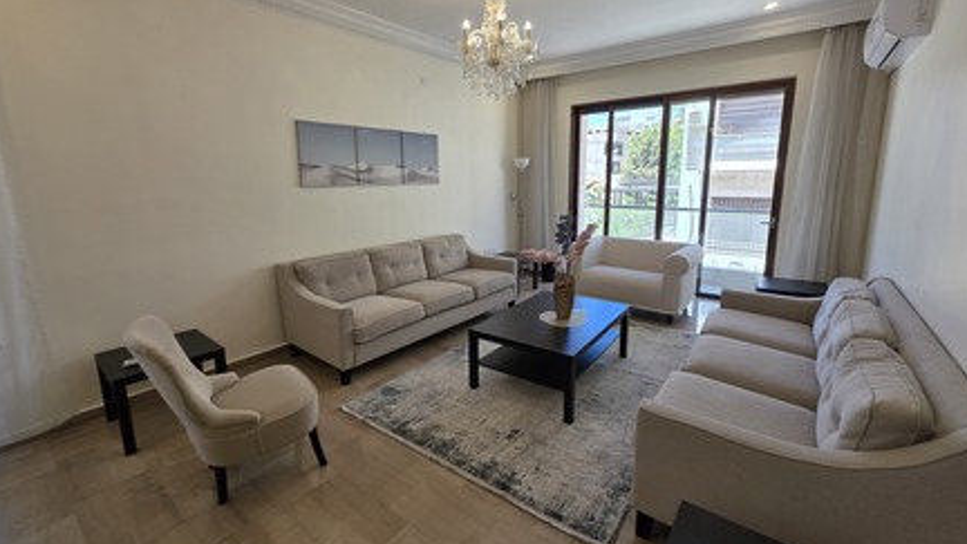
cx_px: 469
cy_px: 256
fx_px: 385
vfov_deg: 70.5
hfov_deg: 103.0
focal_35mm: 15
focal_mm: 2.2
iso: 32
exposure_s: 1/100
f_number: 1.9
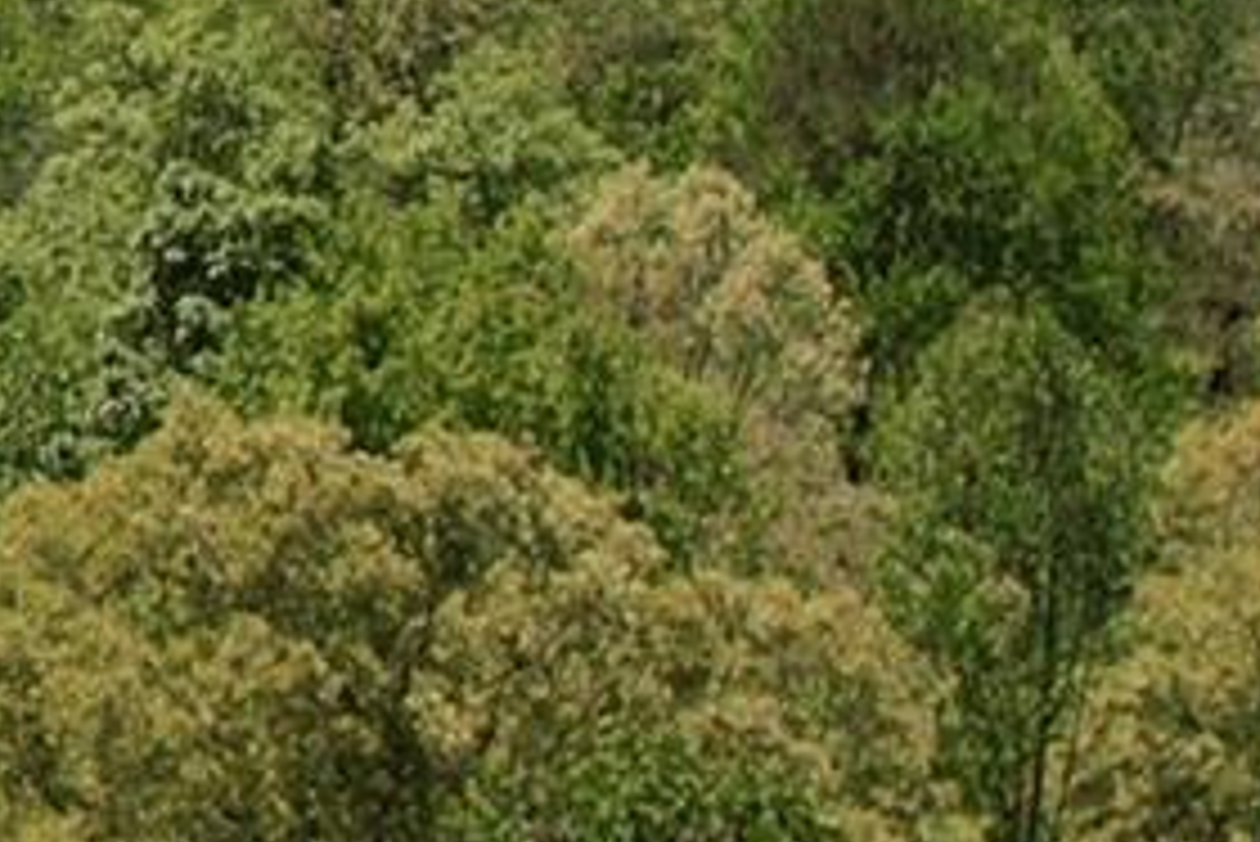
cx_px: -2493
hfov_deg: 9.8
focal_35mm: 161
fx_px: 5638
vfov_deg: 8.4
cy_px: -299
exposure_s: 1/640
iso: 100
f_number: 2.8
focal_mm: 8.38
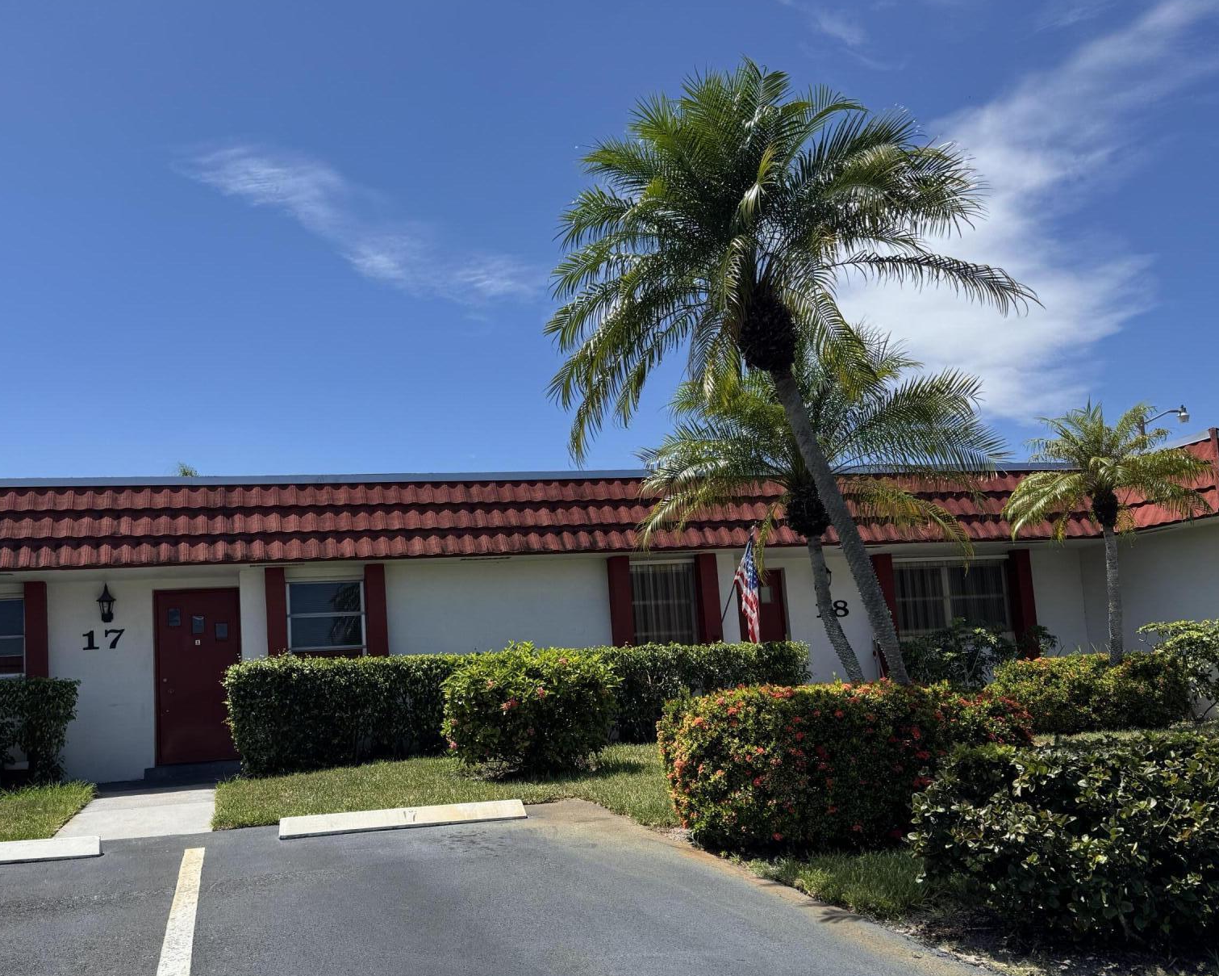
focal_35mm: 31
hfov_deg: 56.7
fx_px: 1118
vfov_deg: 47.0
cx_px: 479
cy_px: 559
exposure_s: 1/4608
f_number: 1.78
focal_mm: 6.76
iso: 80
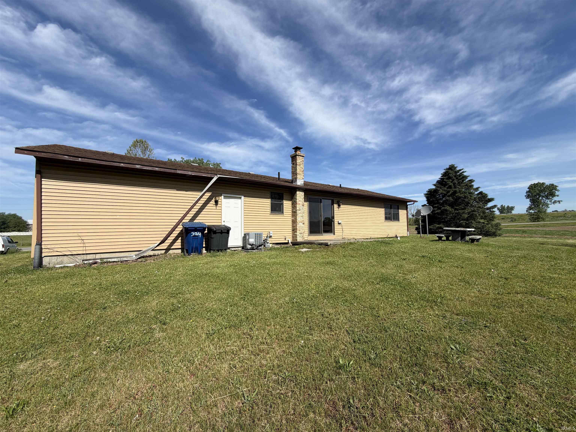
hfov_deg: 102.1
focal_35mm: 14
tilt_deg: +3.6
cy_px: 216
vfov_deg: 85.7
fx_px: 233
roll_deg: +1.8
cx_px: 288
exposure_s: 1/985
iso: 20
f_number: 2.2
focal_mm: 2.22
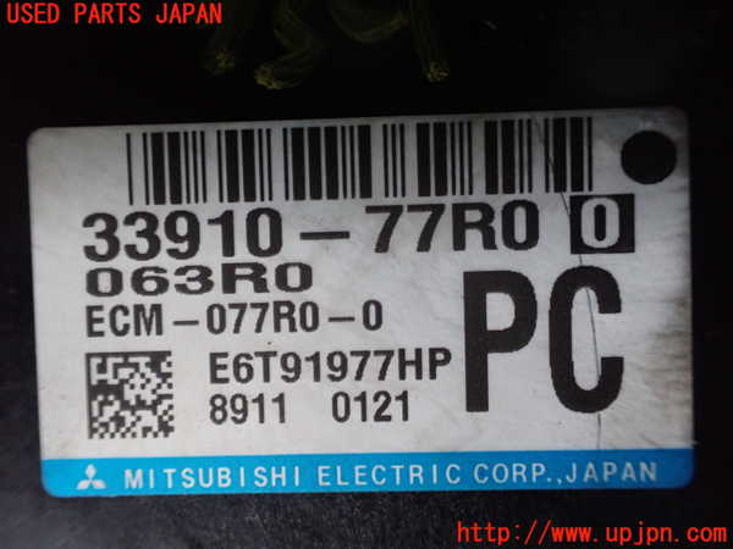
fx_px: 635
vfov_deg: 46.8
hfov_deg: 60.0
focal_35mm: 30
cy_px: 274
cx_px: 366
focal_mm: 5.4
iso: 800
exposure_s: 1/60
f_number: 2.3
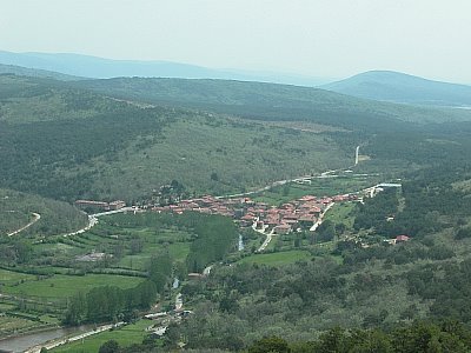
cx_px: 236
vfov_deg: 17.4
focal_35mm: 85
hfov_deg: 23.0
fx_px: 1157
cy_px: 176
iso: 100
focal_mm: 21.4
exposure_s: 1/367
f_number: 6
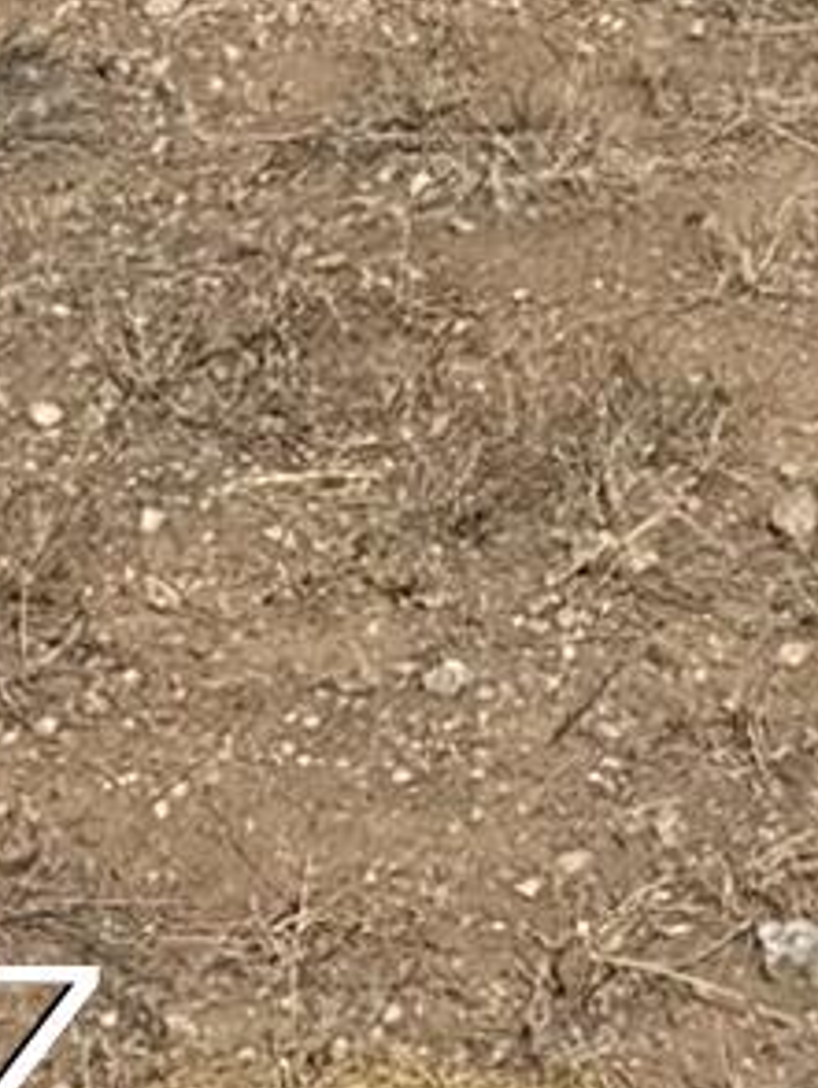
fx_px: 5128
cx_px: 1366
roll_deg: -2.9
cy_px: -2317
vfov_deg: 9.3
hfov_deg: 8.8
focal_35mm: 163
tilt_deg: +3.2
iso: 80
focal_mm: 6.76
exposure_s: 1/7937
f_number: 1.78
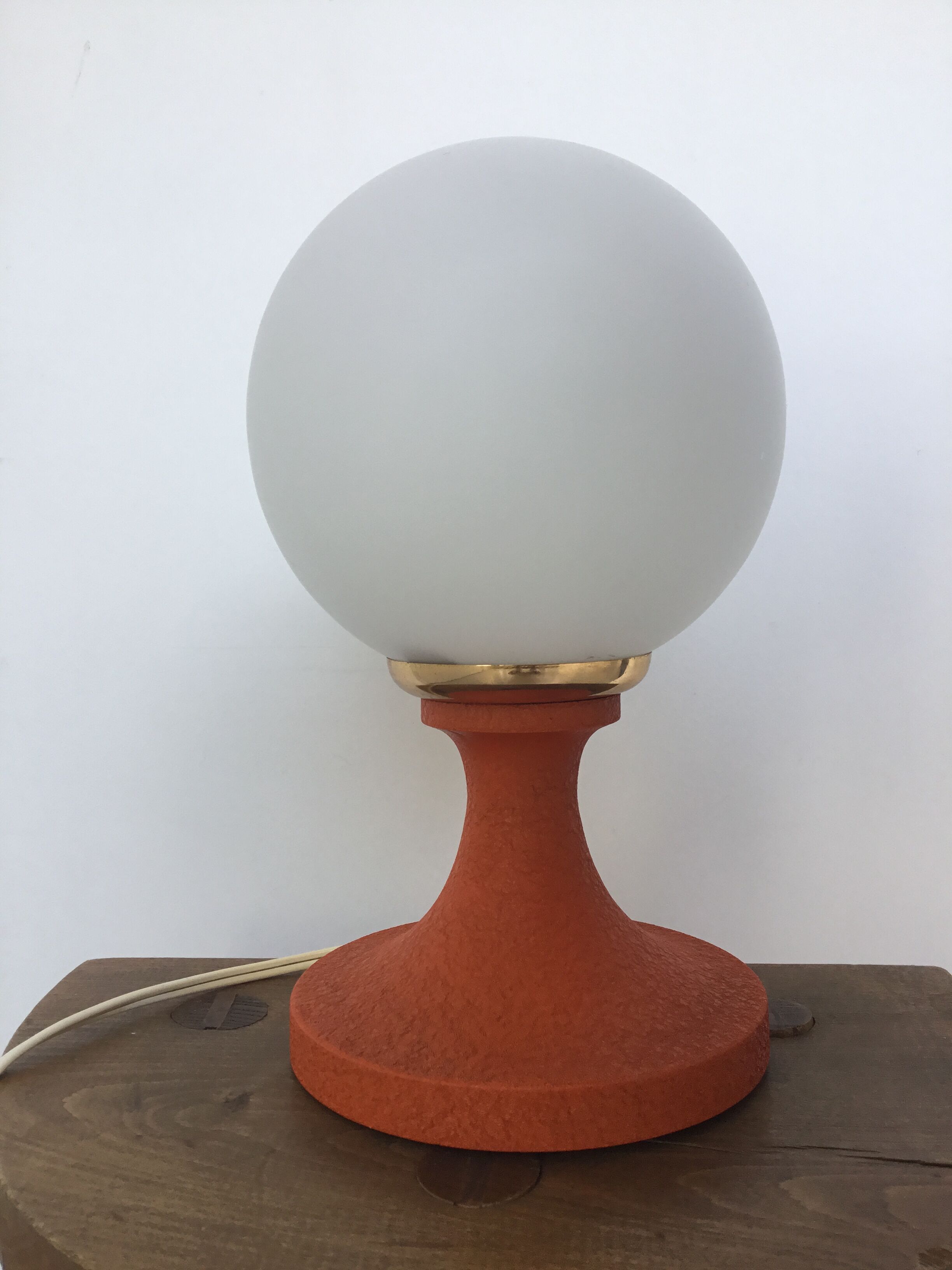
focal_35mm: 31
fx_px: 1137
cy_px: 635
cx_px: 476
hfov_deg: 45.4
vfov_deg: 58.4
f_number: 2.4
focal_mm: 3.3
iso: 32
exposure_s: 1/100
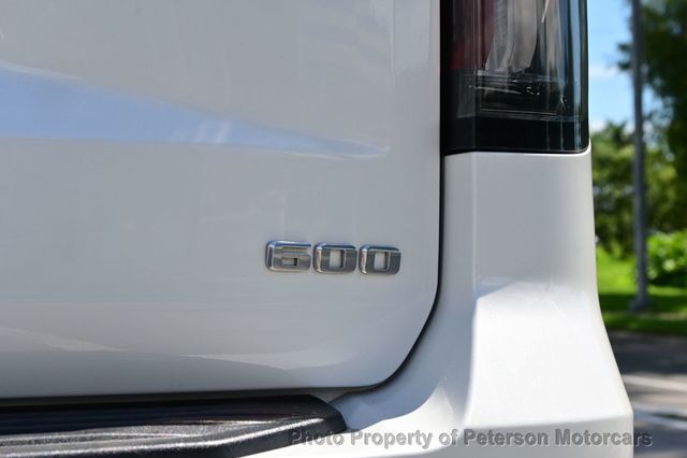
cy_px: 229
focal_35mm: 75
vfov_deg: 18.2
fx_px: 1430
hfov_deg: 27.0
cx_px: 344
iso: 100
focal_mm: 50
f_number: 8
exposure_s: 1/250
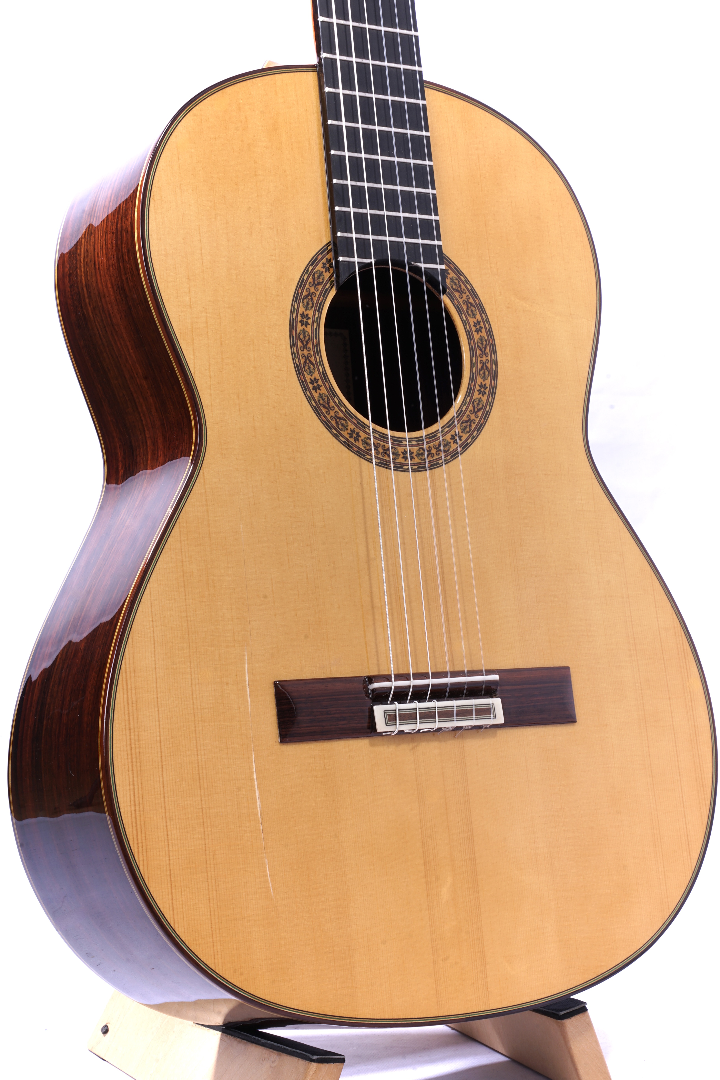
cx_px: 371
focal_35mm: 73
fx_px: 2190
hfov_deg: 18.7
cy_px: 521
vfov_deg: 27.7
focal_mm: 67
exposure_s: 1/50
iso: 100
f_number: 22
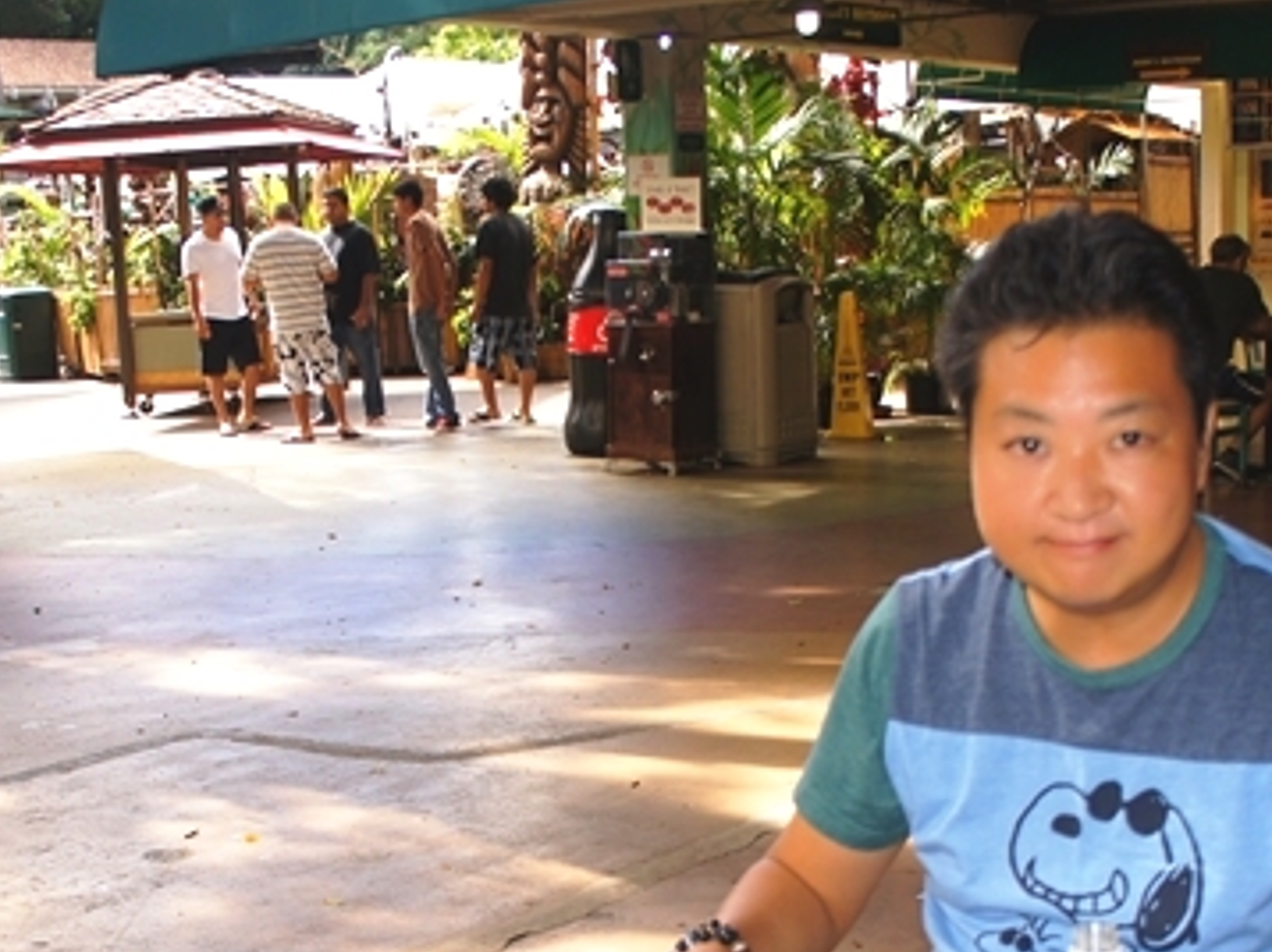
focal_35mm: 58
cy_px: 755
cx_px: 643
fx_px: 2130
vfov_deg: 24.8
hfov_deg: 33.3
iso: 200
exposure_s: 1/160
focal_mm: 18
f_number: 4
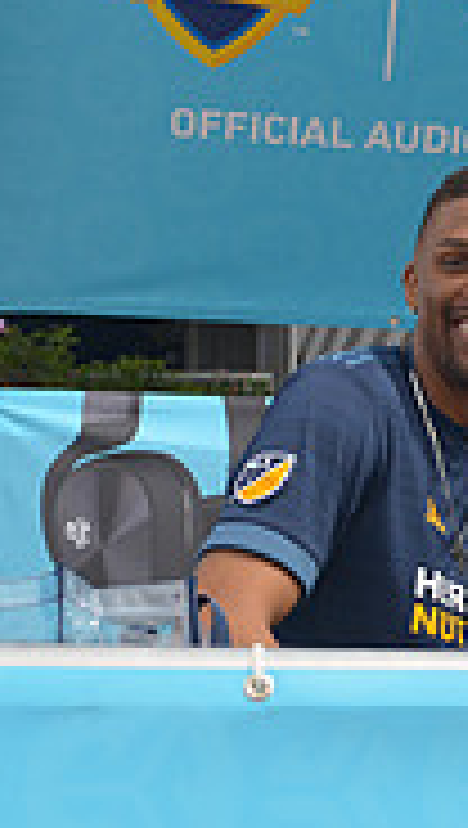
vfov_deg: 14.8
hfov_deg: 8.3
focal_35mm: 145
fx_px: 3187
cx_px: 504
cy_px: 304
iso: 200
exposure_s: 1/1000
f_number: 5
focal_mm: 44
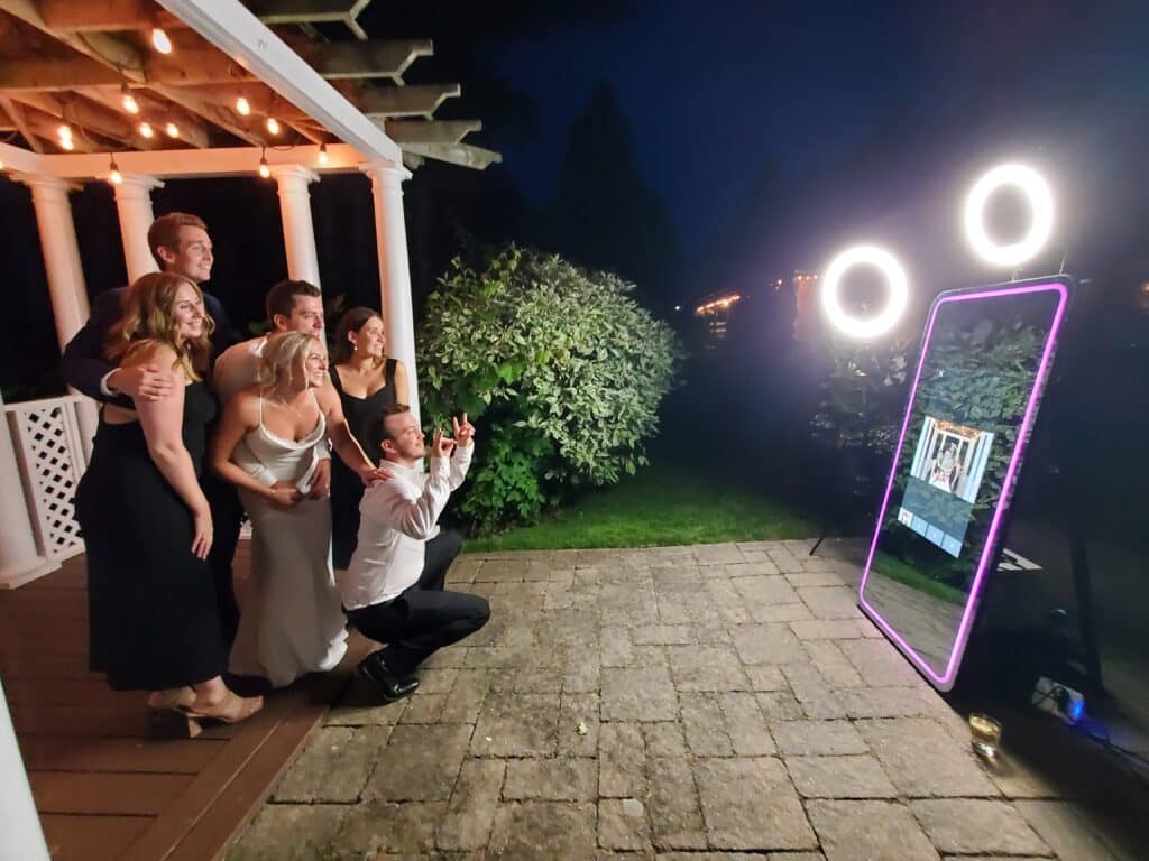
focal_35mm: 13
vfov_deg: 89.9
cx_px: 574
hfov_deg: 106.2
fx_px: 432
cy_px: 430
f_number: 2.2
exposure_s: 1/24
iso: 1000
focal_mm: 1.8
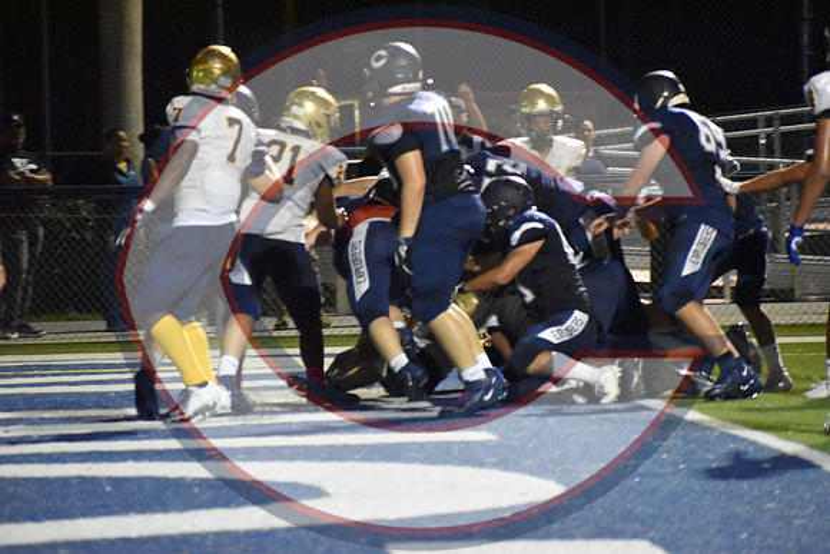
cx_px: 415
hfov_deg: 6.5
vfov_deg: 4.4
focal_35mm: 315
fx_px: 7264
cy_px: 277
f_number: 5.6
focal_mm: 210
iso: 12800
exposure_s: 1/250
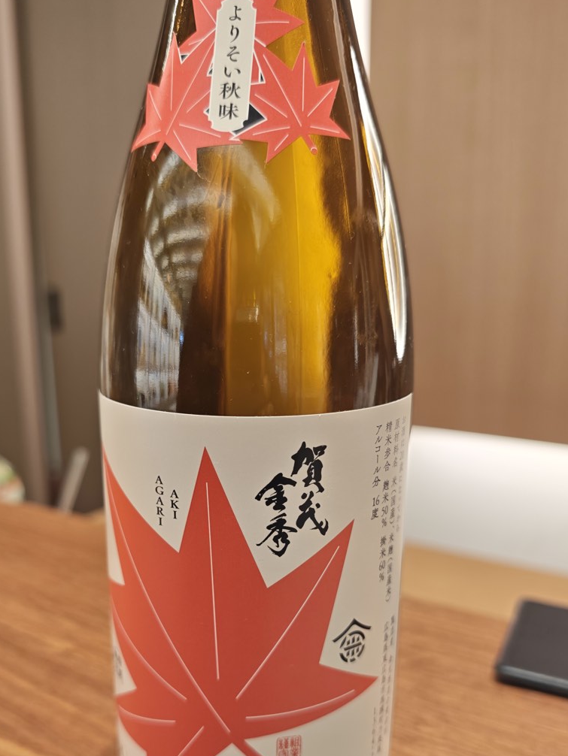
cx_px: 243
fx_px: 700
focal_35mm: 32
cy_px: 469
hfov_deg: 44.1
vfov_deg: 56.2
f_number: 1.67
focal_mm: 6.62
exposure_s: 1/120
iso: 125
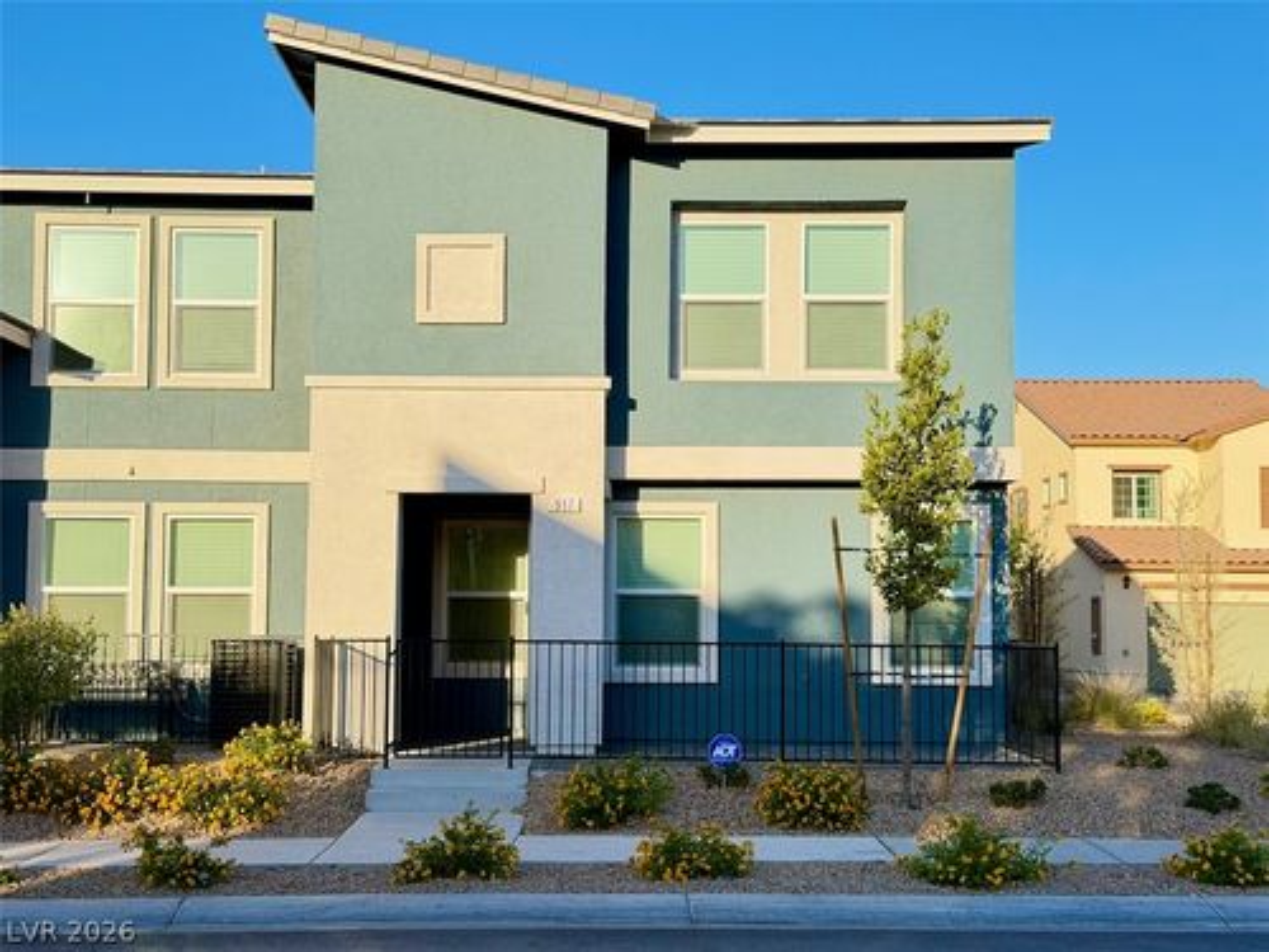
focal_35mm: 48
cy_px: 476
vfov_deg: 30.3
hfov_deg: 39.7
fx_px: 1760
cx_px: 634
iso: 80
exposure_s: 1/1543
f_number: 1.78
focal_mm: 6.76
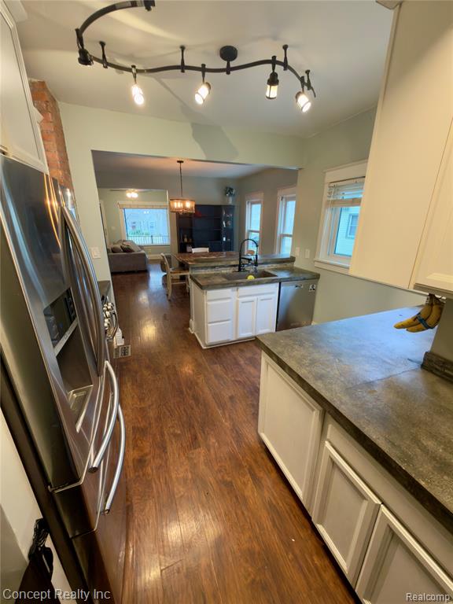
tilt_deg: -19.3
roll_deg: +0.4
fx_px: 244
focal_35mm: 14
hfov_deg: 85.7
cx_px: 226
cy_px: 302
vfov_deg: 102.1
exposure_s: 1/30
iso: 160
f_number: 2.2
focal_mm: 2.22
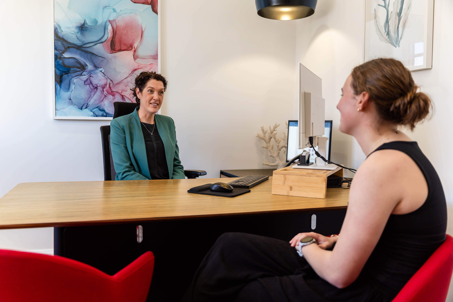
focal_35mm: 32
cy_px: 151
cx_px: 226
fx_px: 399
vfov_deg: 41.5
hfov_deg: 59.2
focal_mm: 31.7
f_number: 2.8
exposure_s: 1/100
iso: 1600
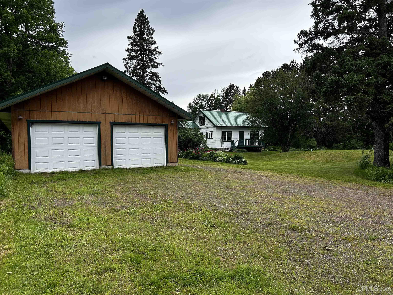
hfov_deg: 67.3
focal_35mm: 26
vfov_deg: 53.1
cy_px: 148
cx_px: 196
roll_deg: +2.5
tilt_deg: +0.6
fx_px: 295
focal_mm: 5.7
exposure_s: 1/1344
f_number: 1.5
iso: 50
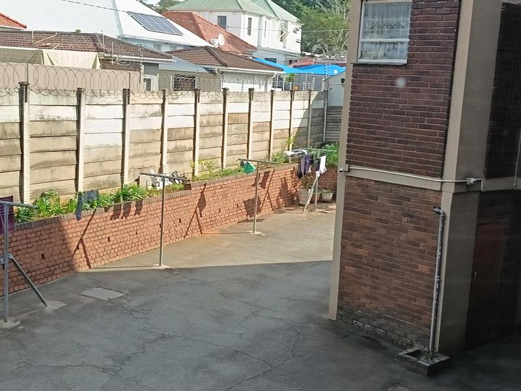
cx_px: 260
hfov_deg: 39.7
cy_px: 196
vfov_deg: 30.3
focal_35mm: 48
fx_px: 722
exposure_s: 1/178
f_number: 1.75
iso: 100
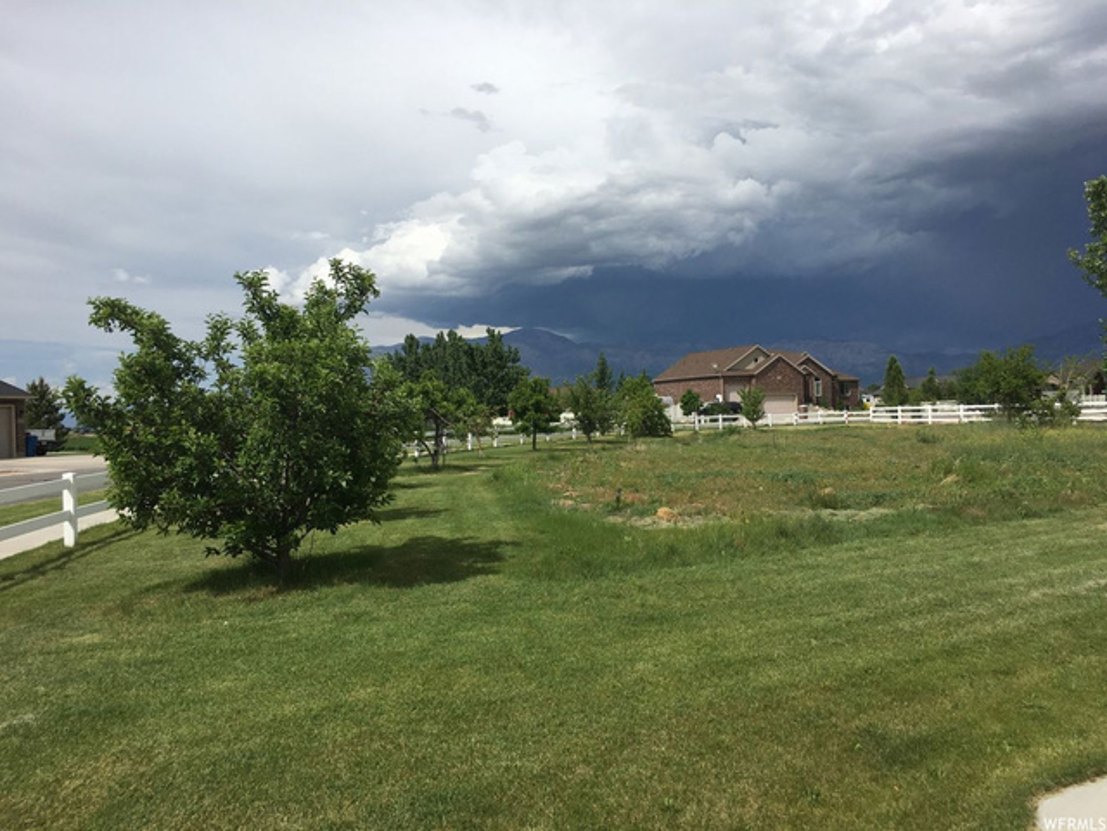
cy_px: 416
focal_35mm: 29
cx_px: 554
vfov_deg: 48.2
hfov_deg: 61.7
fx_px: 927
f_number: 2.2
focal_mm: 4.15
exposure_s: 1/3663
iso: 25
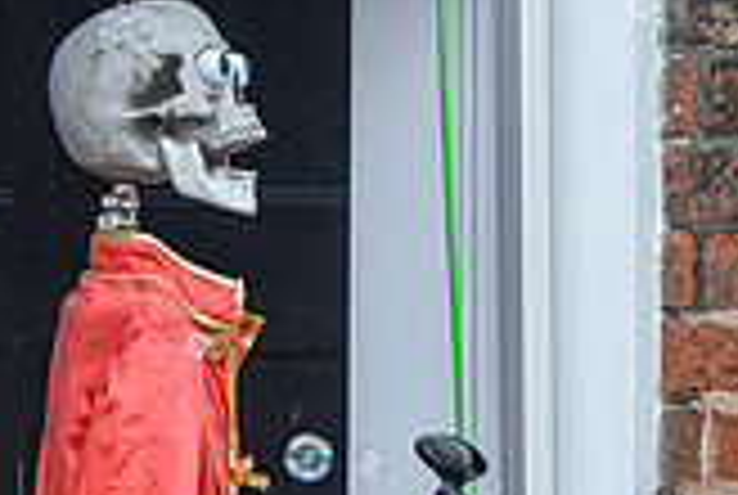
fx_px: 17744
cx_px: 63
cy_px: 544
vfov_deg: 1.6
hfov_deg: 2.4
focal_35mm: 864
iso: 1100
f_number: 8
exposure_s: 1/400
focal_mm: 200
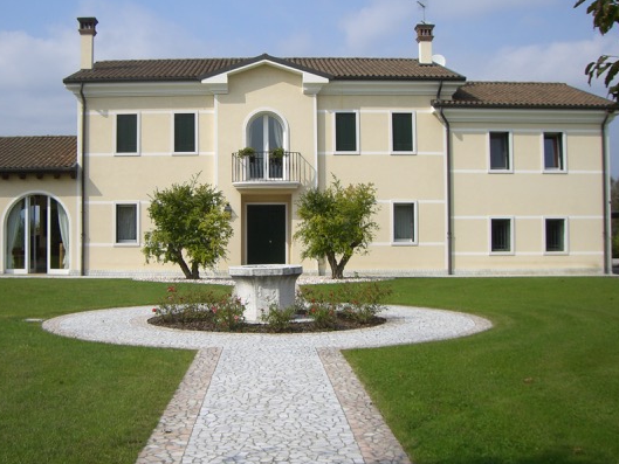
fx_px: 823
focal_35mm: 46
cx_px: 249
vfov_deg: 31.5
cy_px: 203
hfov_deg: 41.1
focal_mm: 6.2
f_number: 4.3
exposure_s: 1/1000
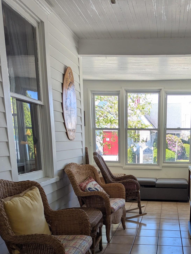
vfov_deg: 46.6
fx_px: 279
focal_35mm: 38
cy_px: 200
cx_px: 143
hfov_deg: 36.9
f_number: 1.85
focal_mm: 6.81
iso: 35
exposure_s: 1/188
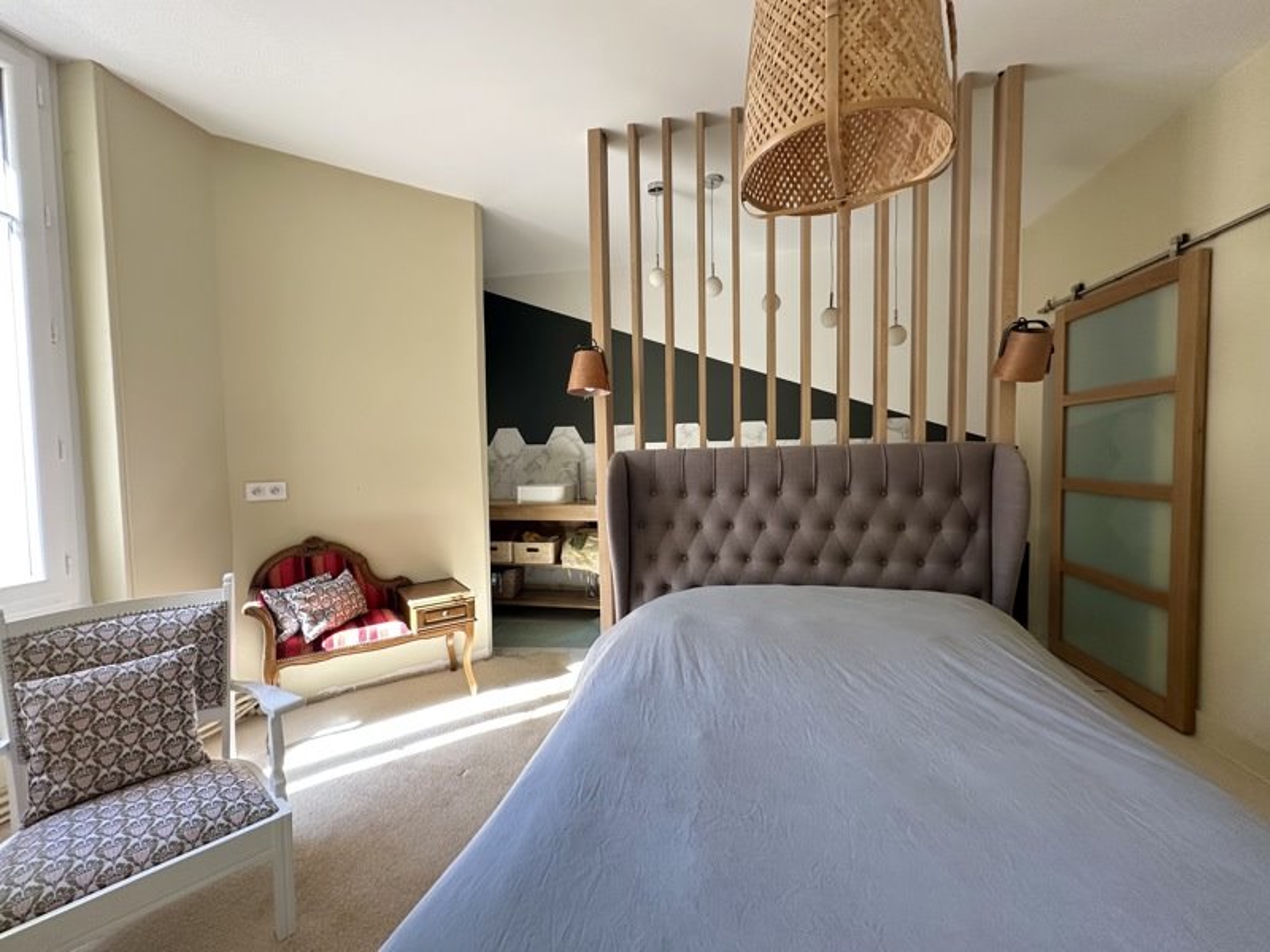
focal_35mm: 14
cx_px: 635
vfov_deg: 85.7
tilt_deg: -0.9
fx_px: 514
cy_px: 476
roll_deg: +1.2
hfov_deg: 102.1
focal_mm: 2.22
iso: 160
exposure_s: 1/99
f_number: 2.2
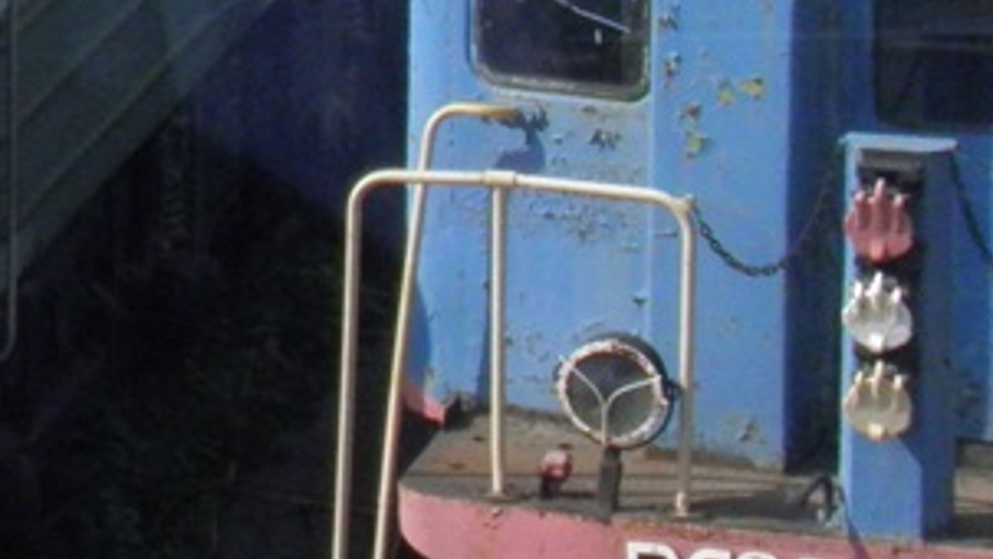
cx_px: -546
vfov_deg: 3.1
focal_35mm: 388
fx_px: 10218
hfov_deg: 5.5
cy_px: -233
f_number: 5.6
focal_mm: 15.2
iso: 200
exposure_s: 1/800
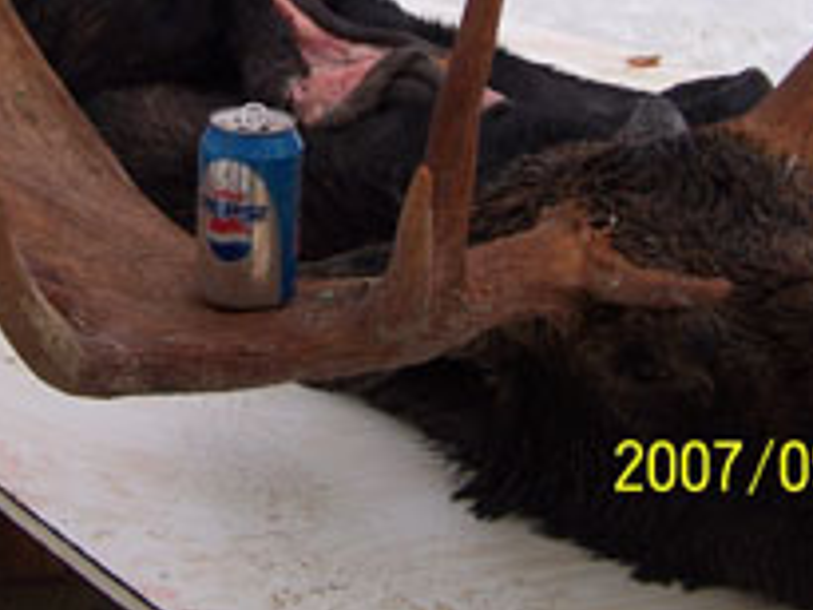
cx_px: 238
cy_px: 20
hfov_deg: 26.1
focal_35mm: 74
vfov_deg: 19.4
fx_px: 1739
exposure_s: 1/60
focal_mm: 6.3
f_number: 2.8
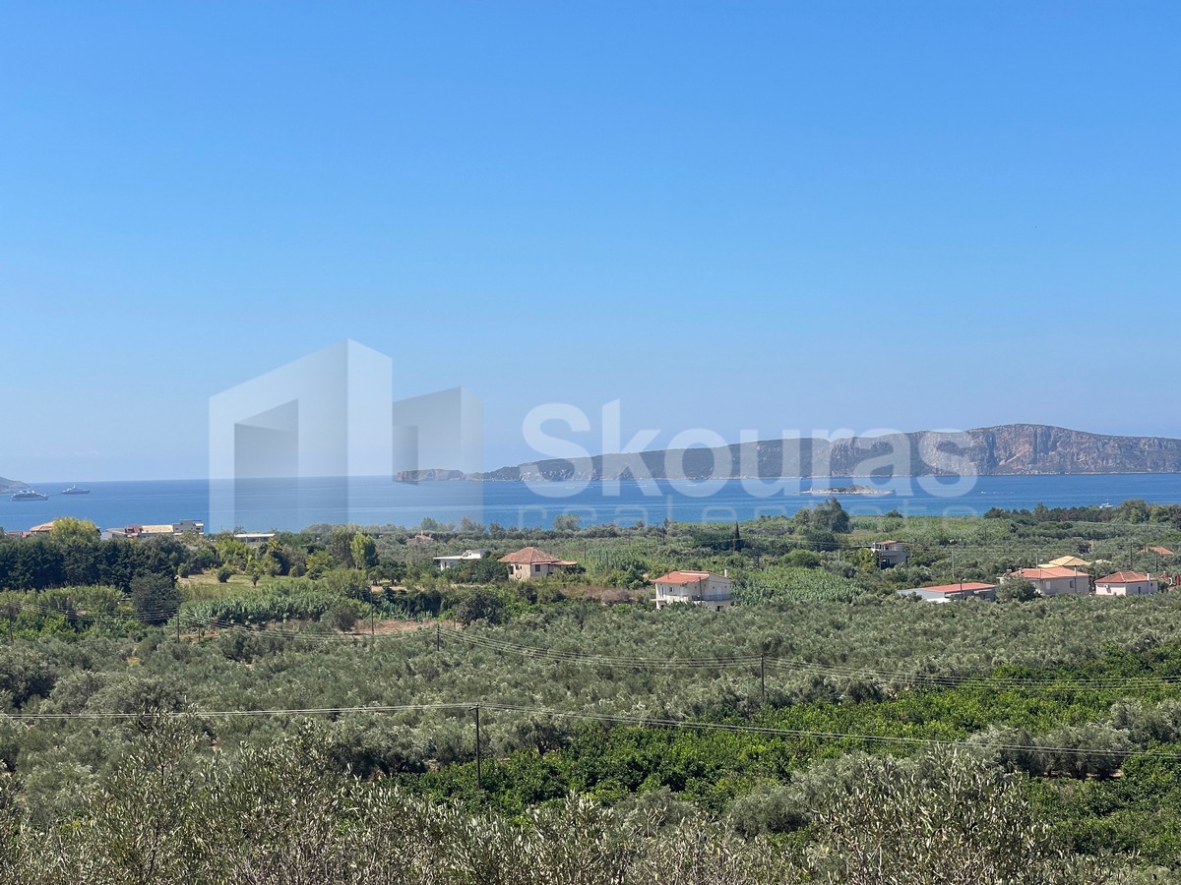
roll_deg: -0.4
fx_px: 2183
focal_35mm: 64
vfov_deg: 22.9
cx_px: 590
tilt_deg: +1.1
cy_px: 442
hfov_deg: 30.3
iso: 20
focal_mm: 7.5
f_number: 2.2
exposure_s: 1/1376
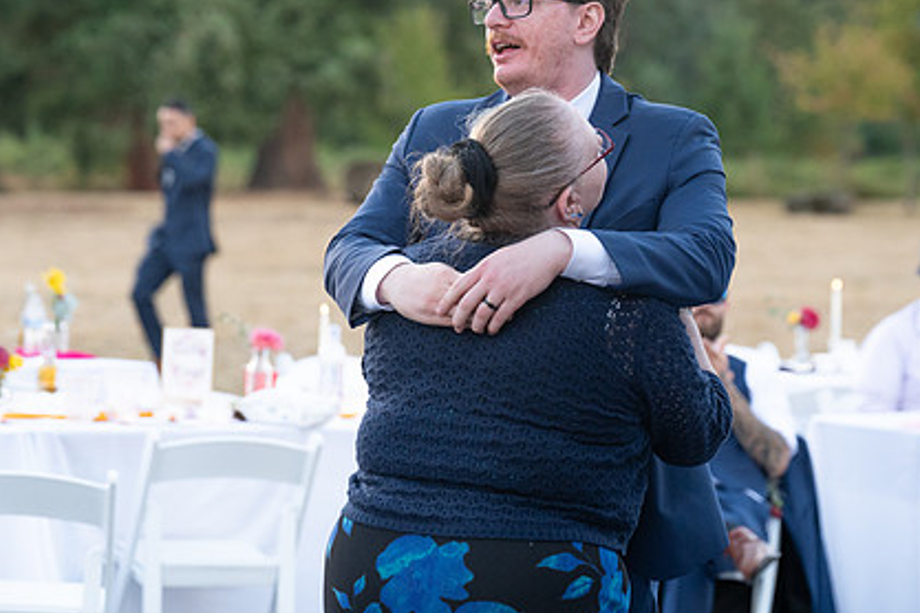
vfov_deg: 9.0
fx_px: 3910
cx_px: 479
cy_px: 261
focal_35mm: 153
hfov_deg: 13.4
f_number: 4
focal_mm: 110
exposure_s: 1/500
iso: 2000
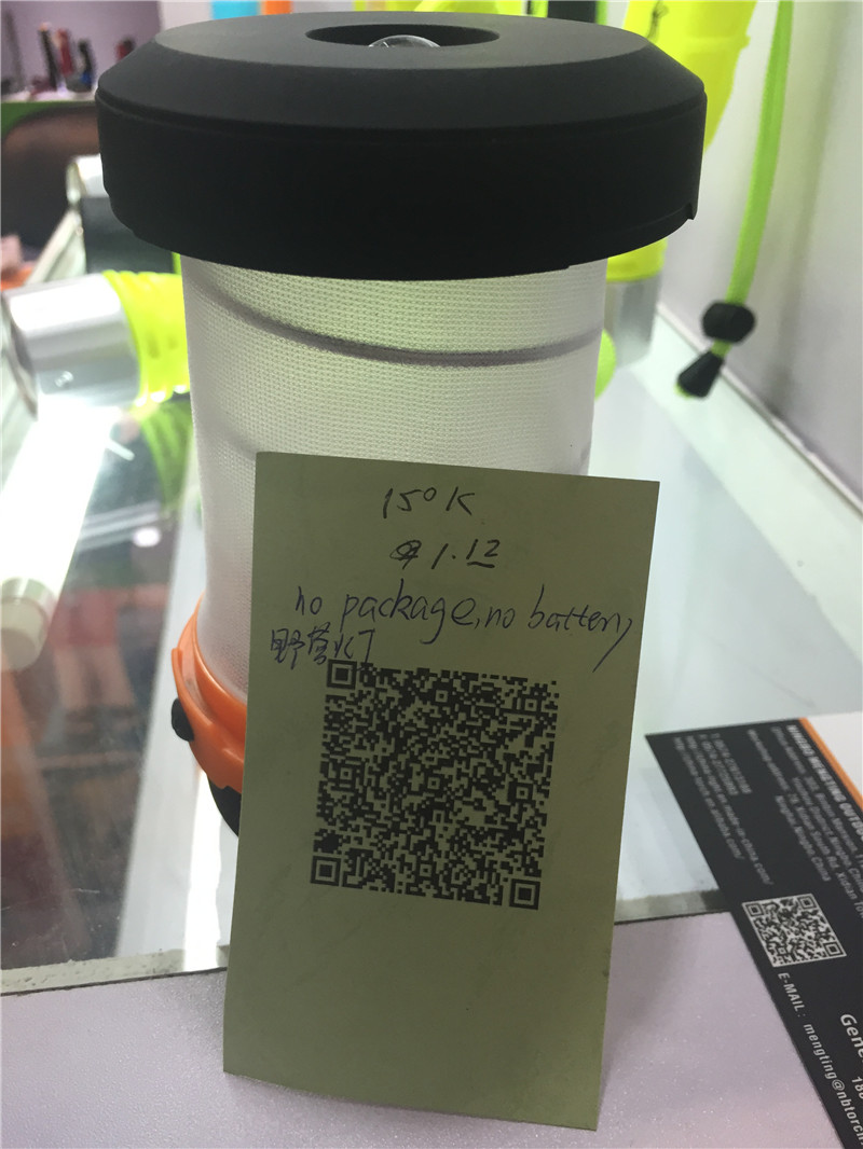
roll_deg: -0.5
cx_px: 432
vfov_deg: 61.6
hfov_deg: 48.2
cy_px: 574
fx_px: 964
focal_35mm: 29
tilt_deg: -31.8
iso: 32
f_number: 2.2
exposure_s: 1/30
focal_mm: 4.15
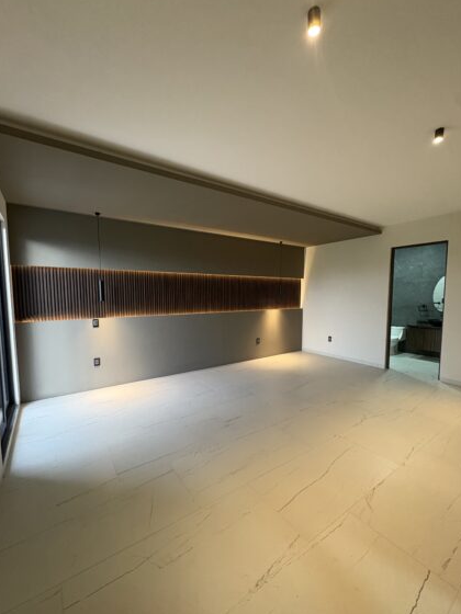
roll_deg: +0.1
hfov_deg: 81.7
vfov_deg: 98.1
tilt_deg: -2.6
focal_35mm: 15
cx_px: 239
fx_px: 266
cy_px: 316
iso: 400
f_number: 2.2
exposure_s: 1/60
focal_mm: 2.22
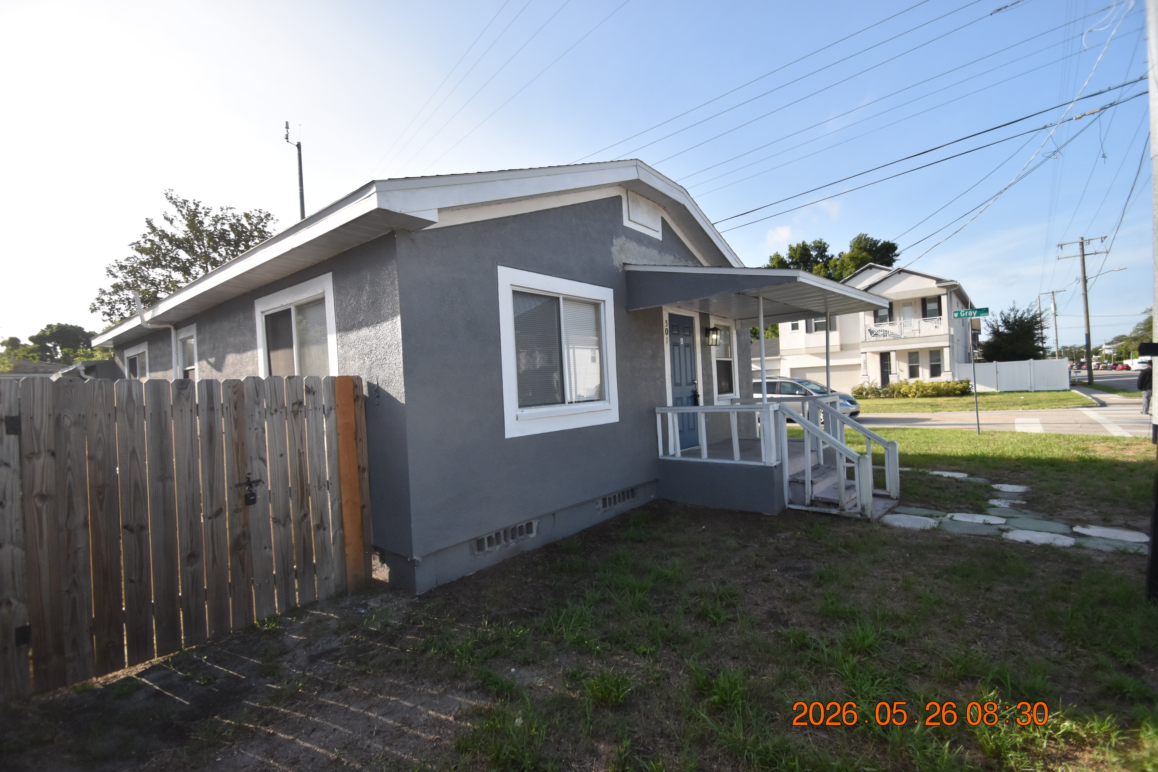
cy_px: 386
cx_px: 579
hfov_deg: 100.4
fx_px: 482
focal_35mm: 15
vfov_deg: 77.3
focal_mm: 10
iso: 800
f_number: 3.5
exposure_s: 1/4000
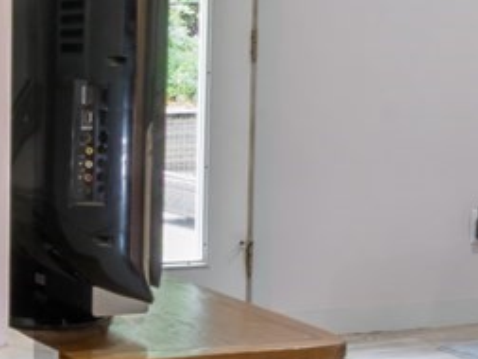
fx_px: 1506
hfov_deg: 17.8
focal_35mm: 109
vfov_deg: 13.5
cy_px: 63
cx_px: 47
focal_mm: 14
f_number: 14
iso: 100
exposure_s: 4
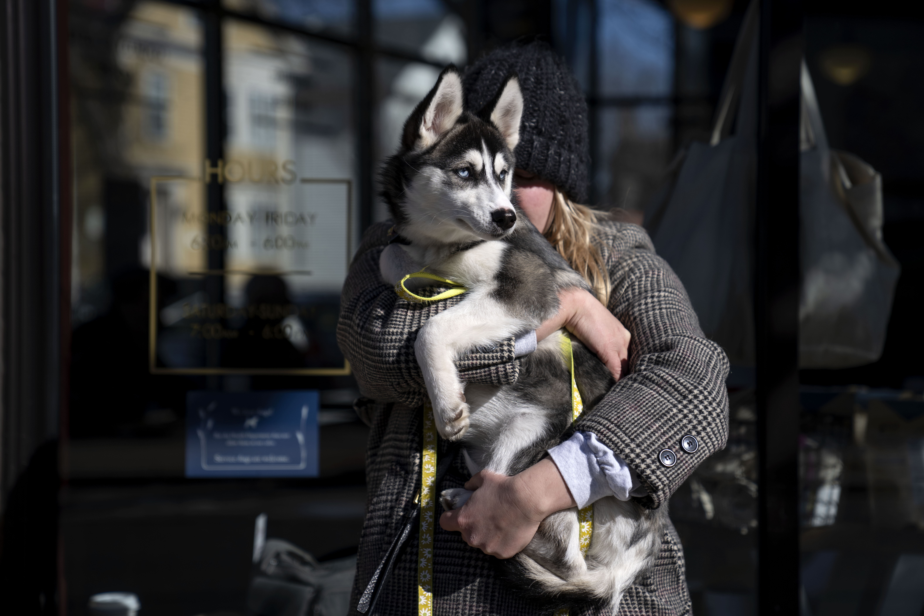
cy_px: 308
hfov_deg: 28.8
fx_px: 1796
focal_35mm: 70
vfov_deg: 19.5
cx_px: 462
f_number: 2.8
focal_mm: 70
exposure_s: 1/2000
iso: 100
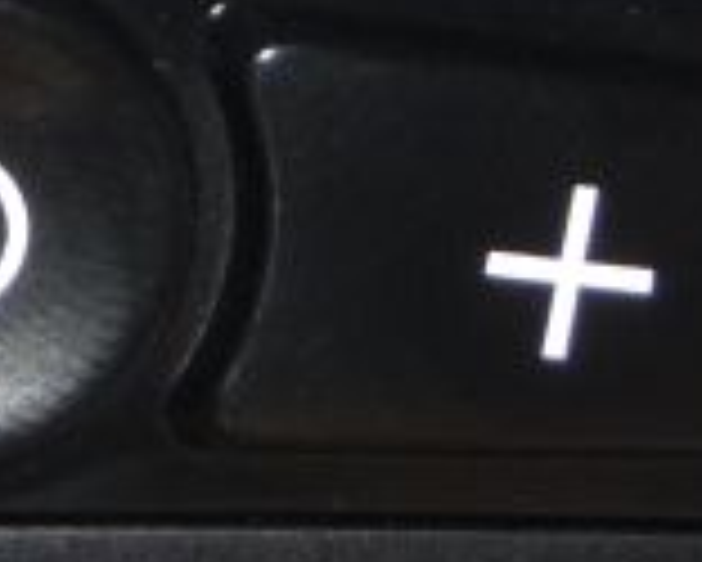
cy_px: 157
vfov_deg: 3.1
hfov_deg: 3.9
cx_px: -171
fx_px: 10270
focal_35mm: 494
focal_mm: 13.1
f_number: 4.6
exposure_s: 1/40
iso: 100
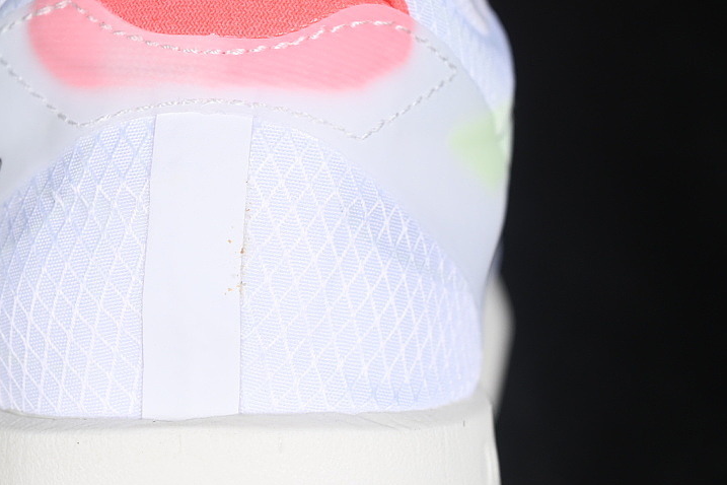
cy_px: 219
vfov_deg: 12.1
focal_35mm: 113
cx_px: 222
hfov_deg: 18.0
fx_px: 2282
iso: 160
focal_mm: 50
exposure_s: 1/80
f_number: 7.1
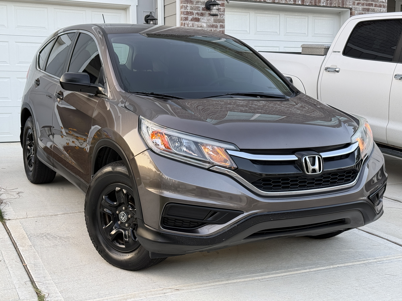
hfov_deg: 39.7
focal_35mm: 48
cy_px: 150
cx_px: 201
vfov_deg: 30.3
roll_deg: +0.0
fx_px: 557
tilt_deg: -4.9
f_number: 1.78
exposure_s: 1/121
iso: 64
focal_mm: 6.76
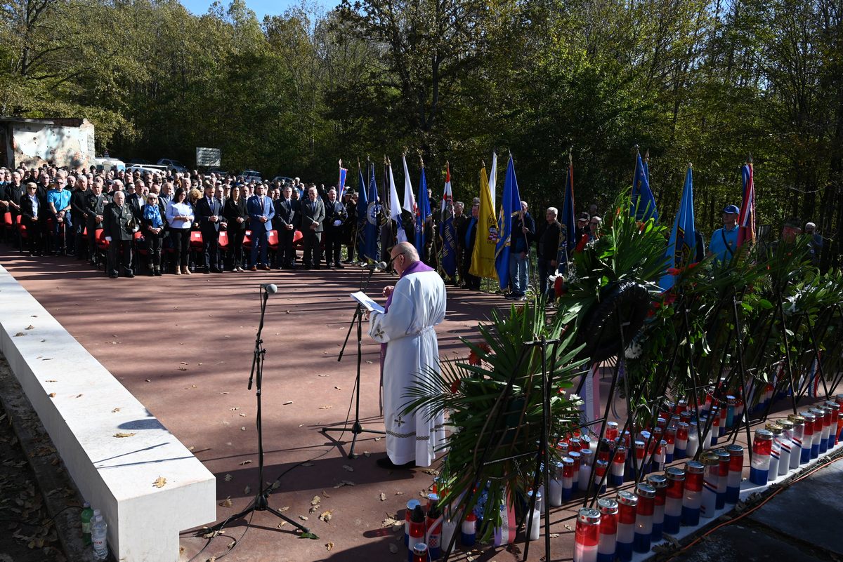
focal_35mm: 29
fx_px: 679
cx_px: 422
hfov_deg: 63.6
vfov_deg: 45.0
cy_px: 281
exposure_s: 1/320
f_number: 6.3
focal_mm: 29
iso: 100
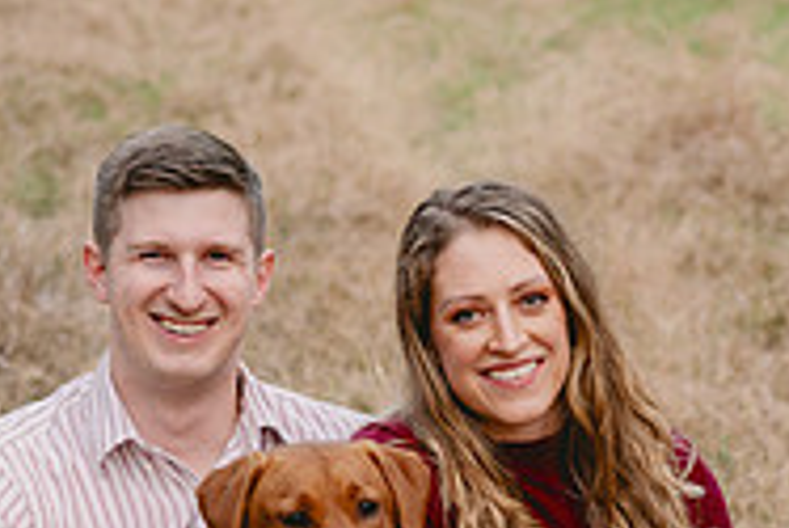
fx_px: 3400
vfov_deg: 8.7
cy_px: 676
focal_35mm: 155
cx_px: 574
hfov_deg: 13.2
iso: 800
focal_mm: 50
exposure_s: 1/400
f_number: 2.8
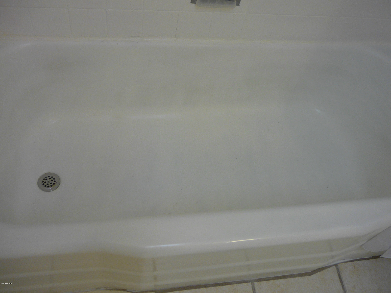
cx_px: 196
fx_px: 373
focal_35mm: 33
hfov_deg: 55.4
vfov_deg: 42.9
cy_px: 146
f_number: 2.8
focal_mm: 5.5
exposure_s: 1/40
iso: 100
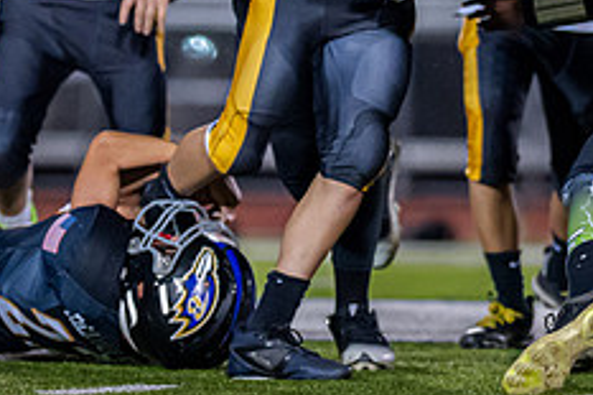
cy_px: 34
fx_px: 11028
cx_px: 582
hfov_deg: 3.1
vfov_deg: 2.0
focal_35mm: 670
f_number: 1.8
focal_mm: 135
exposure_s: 1/1250
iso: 1600
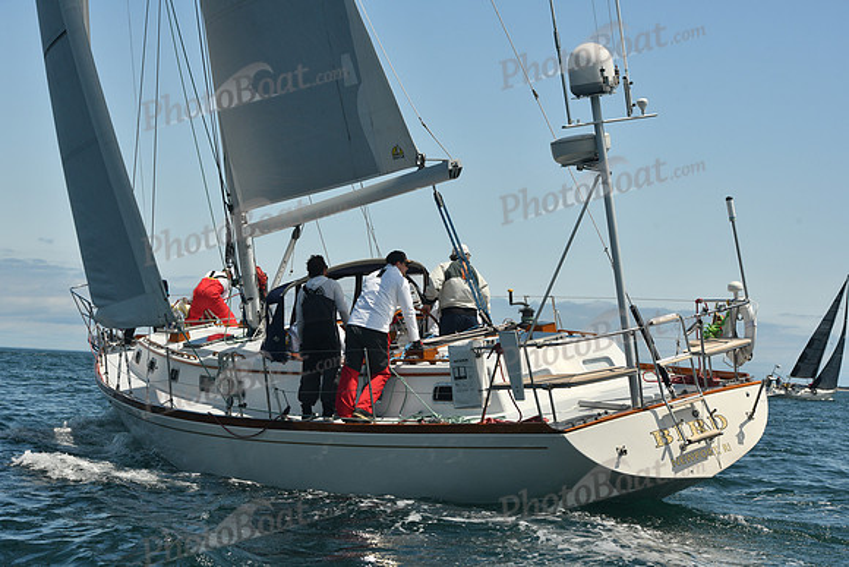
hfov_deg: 28.8
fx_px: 1651
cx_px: 424
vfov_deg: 19.5
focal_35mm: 70
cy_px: 284
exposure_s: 1/640
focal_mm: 70
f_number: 9
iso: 320
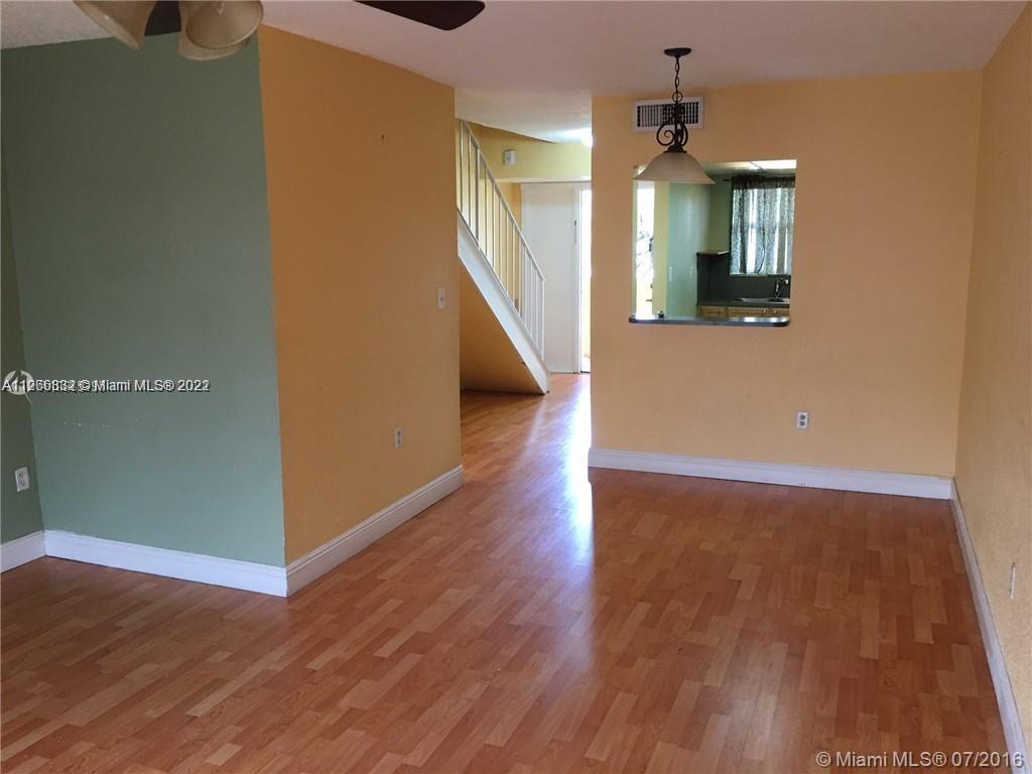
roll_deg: -0.2
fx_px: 865
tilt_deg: -10.1
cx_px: 516
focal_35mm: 29
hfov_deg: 61.7
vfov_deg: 48.2
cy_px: 387
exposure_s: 1/15
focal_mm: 4.15
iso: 50
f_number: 2.2
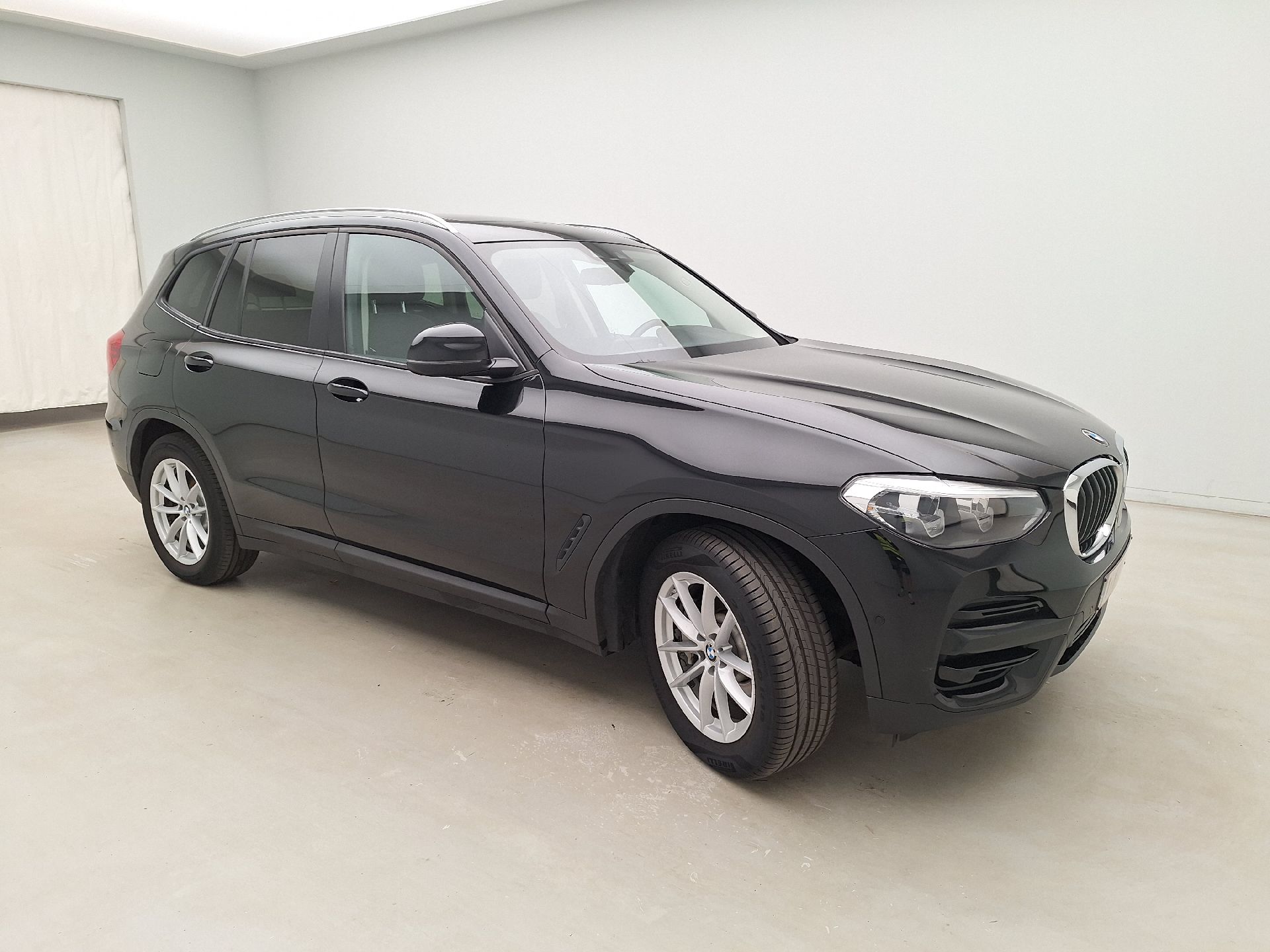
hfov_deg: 73.9
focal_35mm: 23
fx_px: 844
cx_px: 635
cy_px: 476
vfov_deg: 58.9
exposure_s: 1/100
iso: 50
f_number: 1.8
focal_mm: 5.54
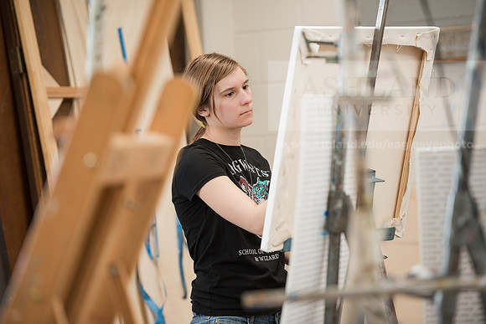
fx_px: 2228
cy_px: 162
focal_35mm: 165
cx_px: 243
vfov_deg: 8.3
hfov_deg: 12.4
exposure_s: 1/200
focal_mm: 165
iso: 800
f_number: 3.2
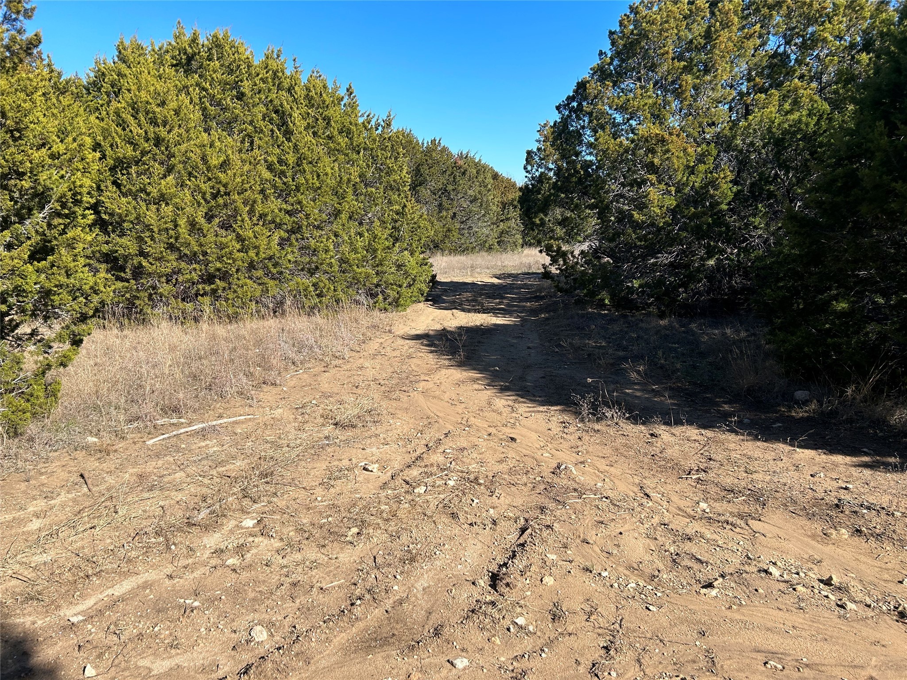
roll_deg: -0.1
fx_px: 681
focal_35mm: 26
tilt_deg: -10.0
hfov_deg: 67.3
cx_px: 454
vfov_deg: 53.1
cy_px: 340
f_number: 1.5
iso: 50
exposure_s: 1/3077
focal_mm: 5.7
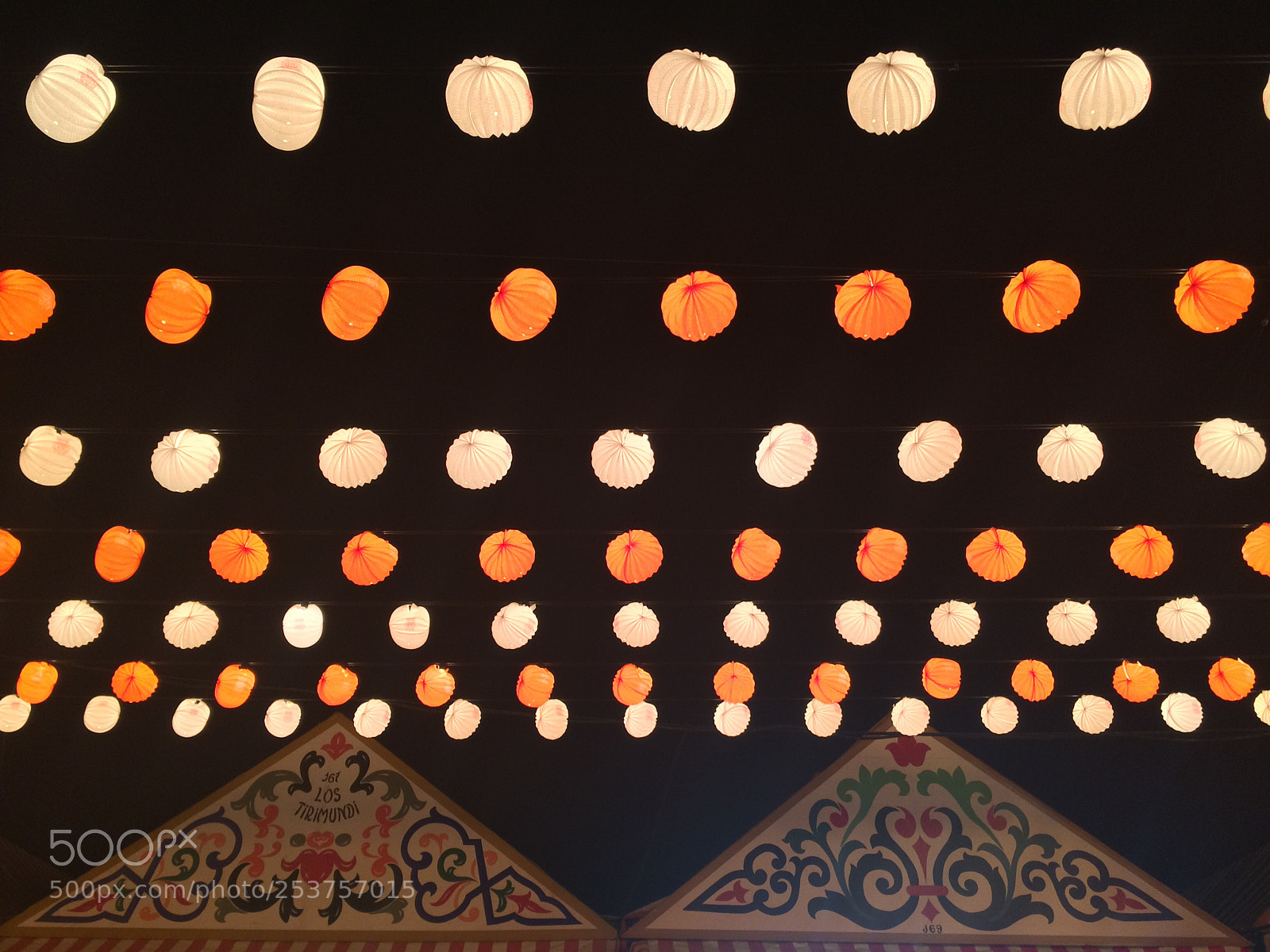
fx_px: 1064
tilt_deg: +33.8
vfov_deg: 48.2
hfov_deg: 61.7
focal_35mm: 29
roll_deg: +0.3
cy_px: 476
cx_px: 635
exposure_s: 1/33
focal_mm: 4.15
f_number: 2.2
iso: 125
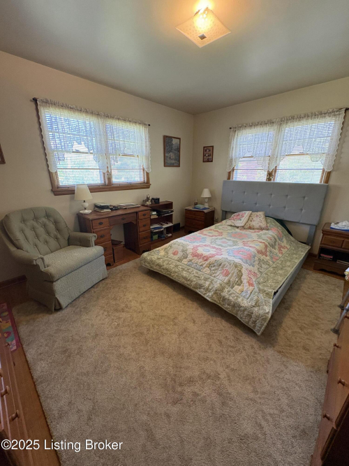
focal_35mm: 14
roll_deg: -0.2
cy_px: 233
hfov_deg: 85.7
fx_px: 188
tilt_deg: -17.5
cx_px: 174
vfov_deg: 102.1
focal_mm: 2.22
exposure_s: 1/60
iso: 400
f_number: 2.2
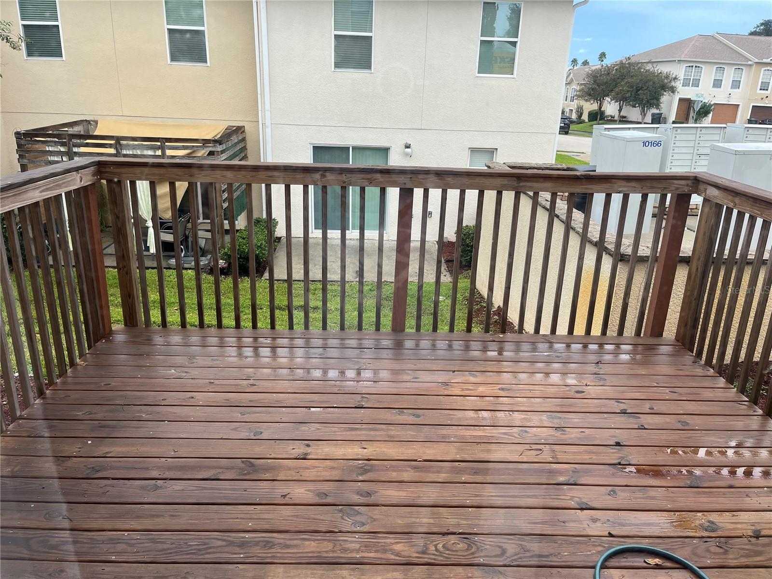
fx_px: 580
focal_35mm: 26
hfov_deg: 67.3
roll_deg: -2.7
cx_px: 386
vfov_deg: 53.1
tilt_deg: -20.0
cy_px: 290
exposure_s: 1/1086
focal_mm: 5.1
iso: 50
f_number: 1.6
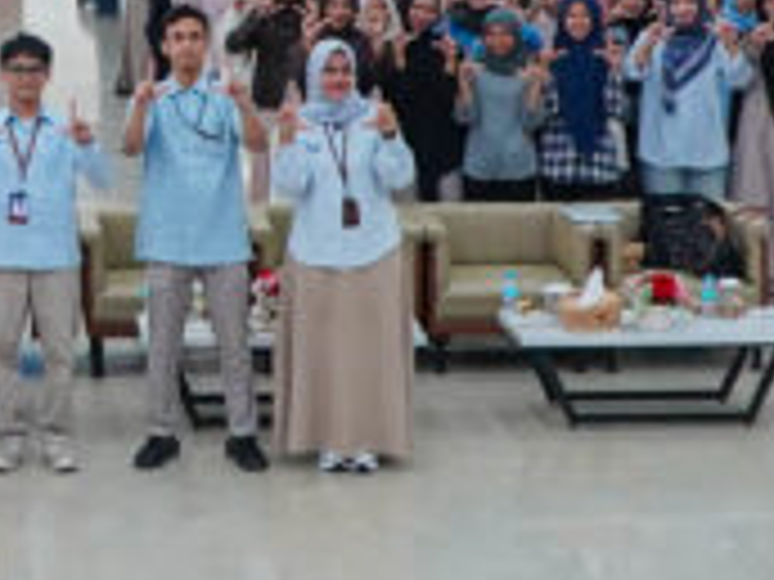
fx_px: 2706
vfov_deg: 12.1
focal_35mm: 121
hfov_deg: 15.9
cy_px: -52
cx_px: -54
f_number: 5
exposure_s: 1/100
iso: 1250
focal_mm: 18
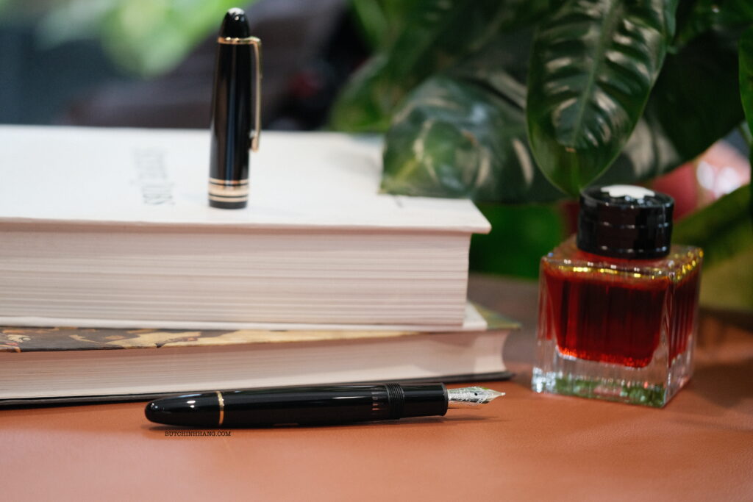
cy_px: 251
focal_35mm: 120
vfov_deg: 11.4
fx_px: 2510
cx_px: 376
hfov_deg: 17.1
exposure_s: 1/120
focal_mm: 80
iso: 1000
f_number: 3.2
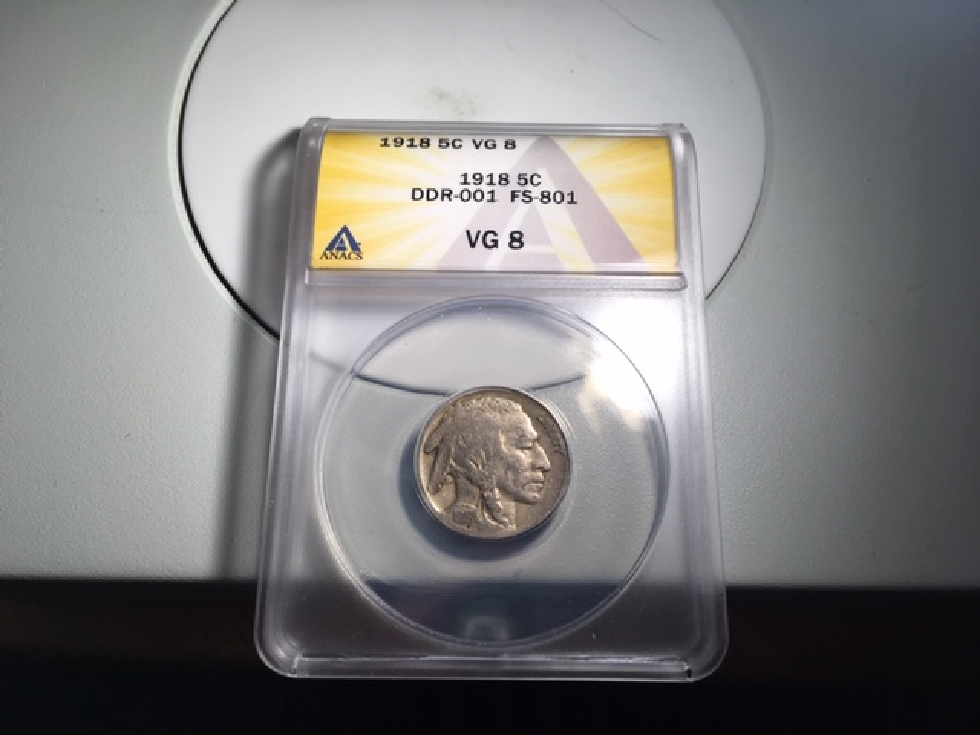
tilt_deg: -70.5
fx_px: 821
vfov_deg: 48.2
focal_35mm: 29
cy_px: 368
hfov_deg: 61.7
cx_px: 490
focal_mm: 4.15
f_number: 2.2
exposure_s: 1/120
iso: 32
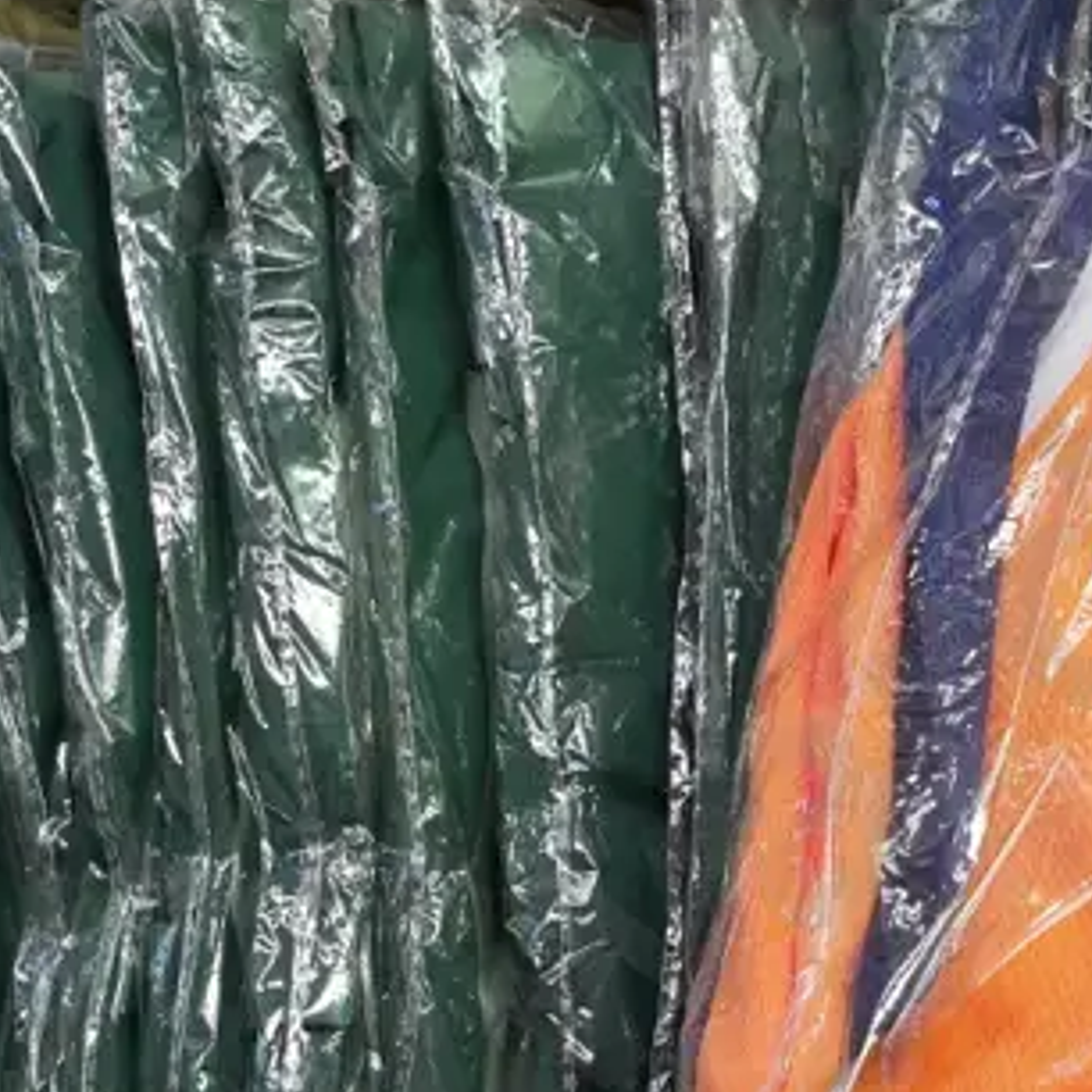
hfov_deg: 12.8
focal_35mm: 136
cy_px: 914
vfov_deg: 12.8
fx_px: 4854
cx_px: 682
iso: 1600
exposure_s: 1/60
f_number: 4.3
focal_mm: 23
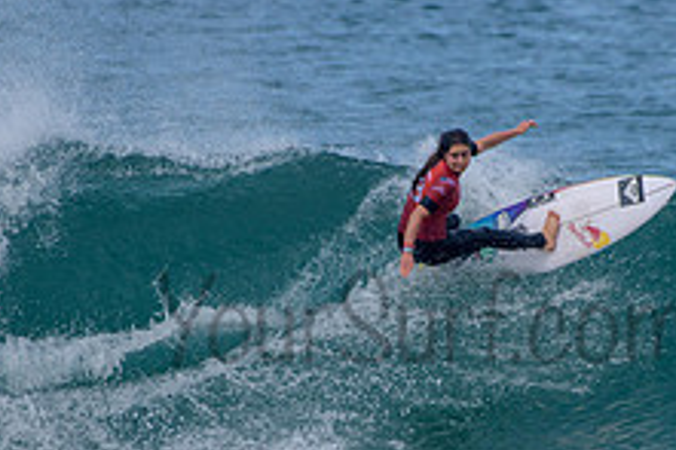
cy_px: 292
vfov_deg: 1.0
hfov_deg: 1.6
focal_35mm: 1313
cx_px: 474
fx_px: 24636
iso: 250
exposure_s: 1/2500
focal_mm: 500
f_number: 6.3
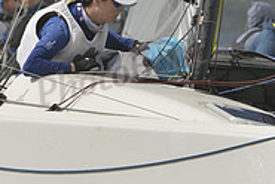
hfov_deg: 1.8
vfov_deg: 1.2
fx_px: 8615
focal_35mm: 1126
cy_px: 13
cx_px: -40
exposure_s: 1/1250
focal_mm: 360
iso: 400
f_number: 13
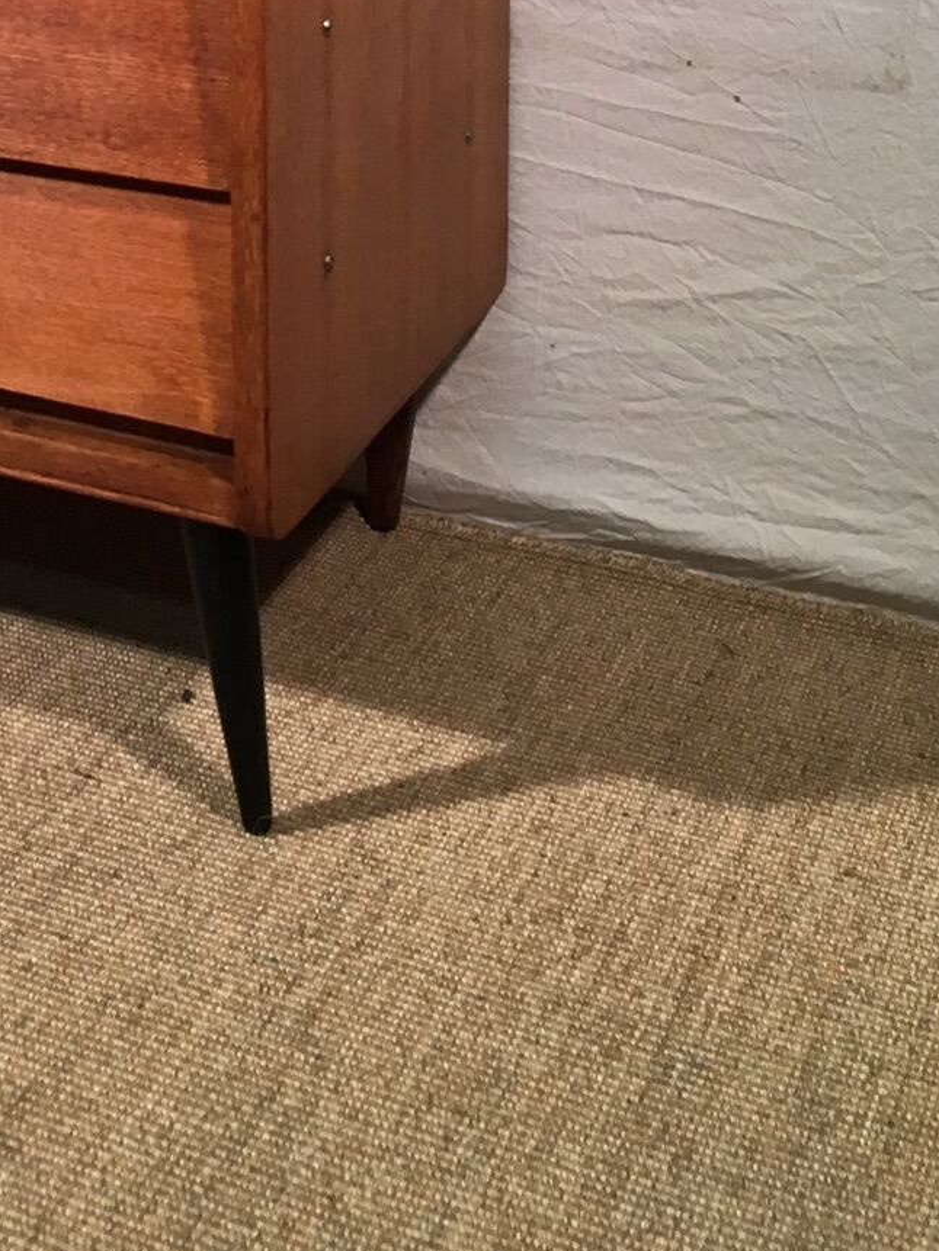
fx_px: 2495
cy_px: -227
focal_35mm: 69
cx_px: 22
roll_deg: +0.4
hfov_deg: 20.7
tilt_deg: -11.8
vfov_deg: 25.5
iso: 40
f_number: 2.2
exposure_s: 1/33
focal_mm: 4.15
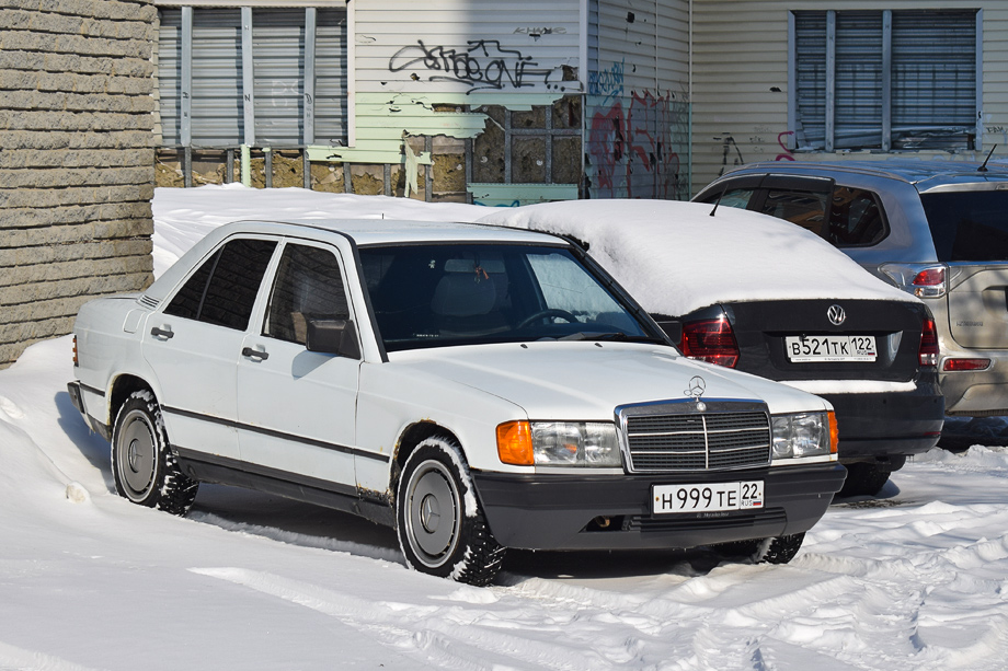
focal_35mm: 108
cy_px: 253
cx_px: 508
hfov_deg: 19.0
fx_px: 3014
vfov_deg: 12.7
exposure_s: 1/800
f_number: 6.3
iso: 100
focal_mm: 55
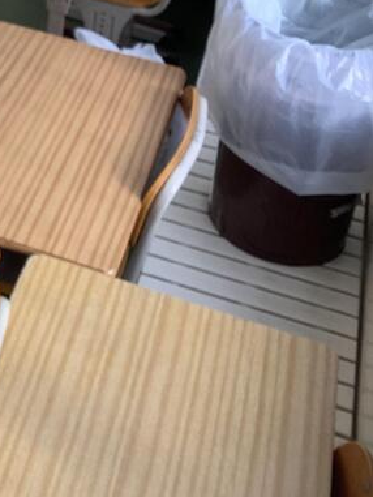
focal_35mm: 76
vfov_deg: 23.4
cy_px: -105
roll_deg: -3.2
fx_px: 1091
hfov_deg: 18.3
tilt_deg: -22.3
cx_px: -82
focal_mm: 3.3
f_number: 2.4
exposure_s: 1/120
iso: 40
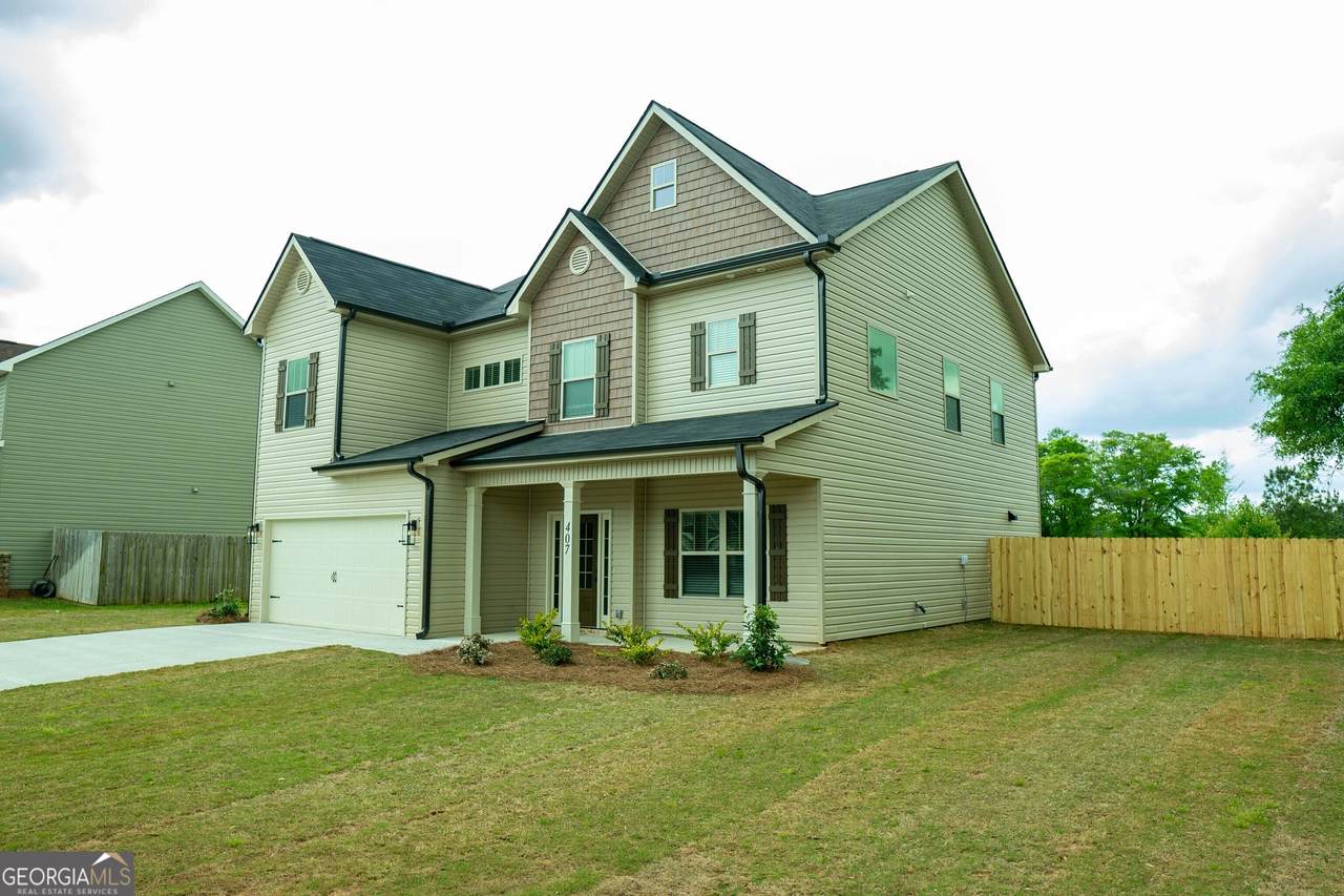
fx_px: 896
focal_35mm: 24
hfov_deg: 73.8
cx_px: 672
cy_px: 448
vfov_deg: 53.1
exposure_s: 1/200
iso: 80
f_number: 2.8
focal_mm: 16
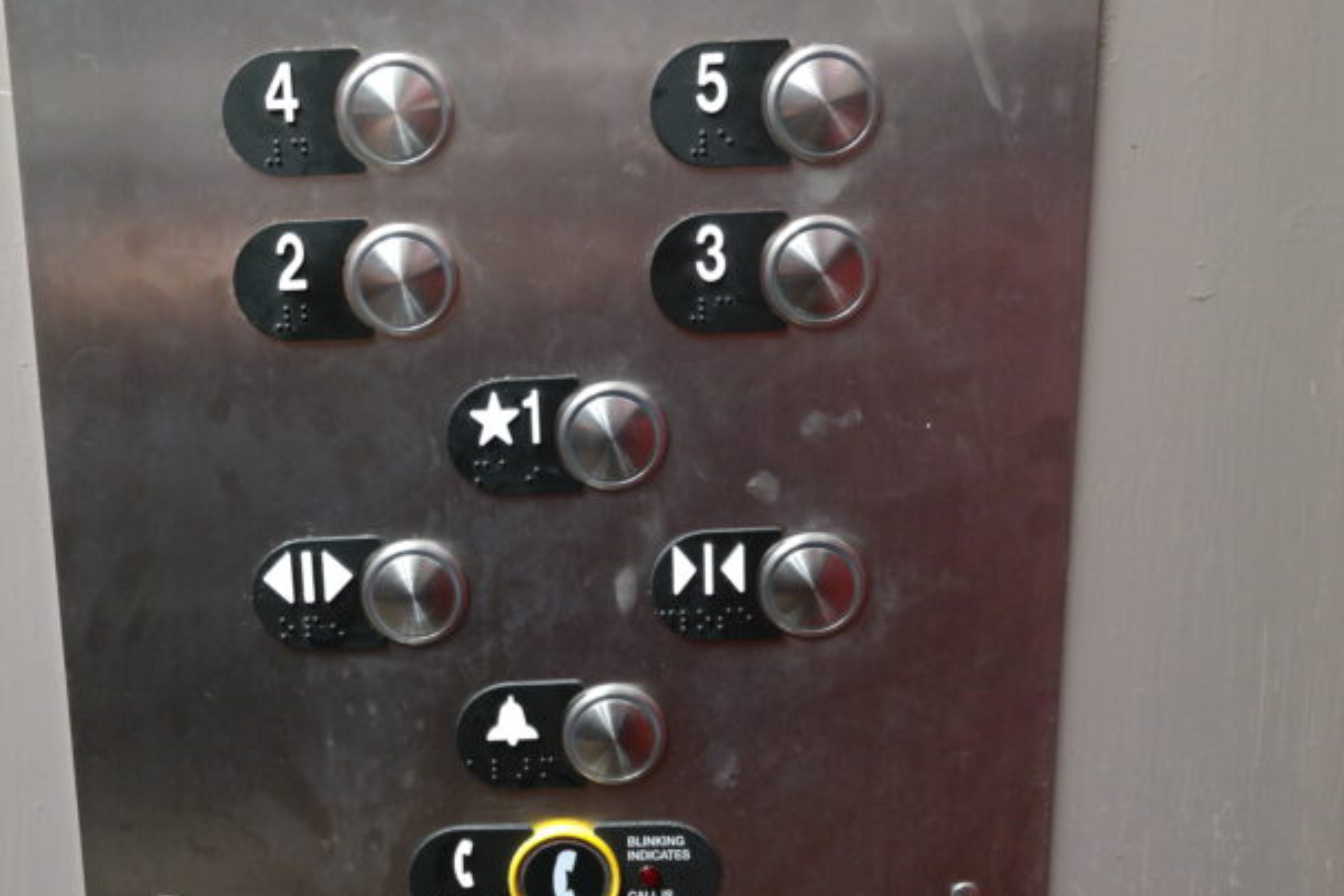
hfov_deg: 50.3
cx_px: 528
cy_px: 466
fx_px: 1419
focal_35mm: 38
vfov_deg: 35.0
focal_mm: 20
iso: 1600
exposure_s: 1/40
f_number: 3.5
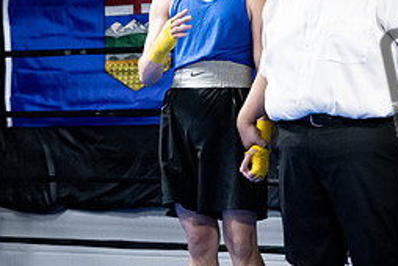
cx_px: 384
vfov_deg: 10.5
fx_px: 1439
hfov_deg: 15.5
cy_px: 56
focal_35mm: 130
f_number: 2.8
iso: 8000
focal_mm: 57
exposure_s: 1/1000
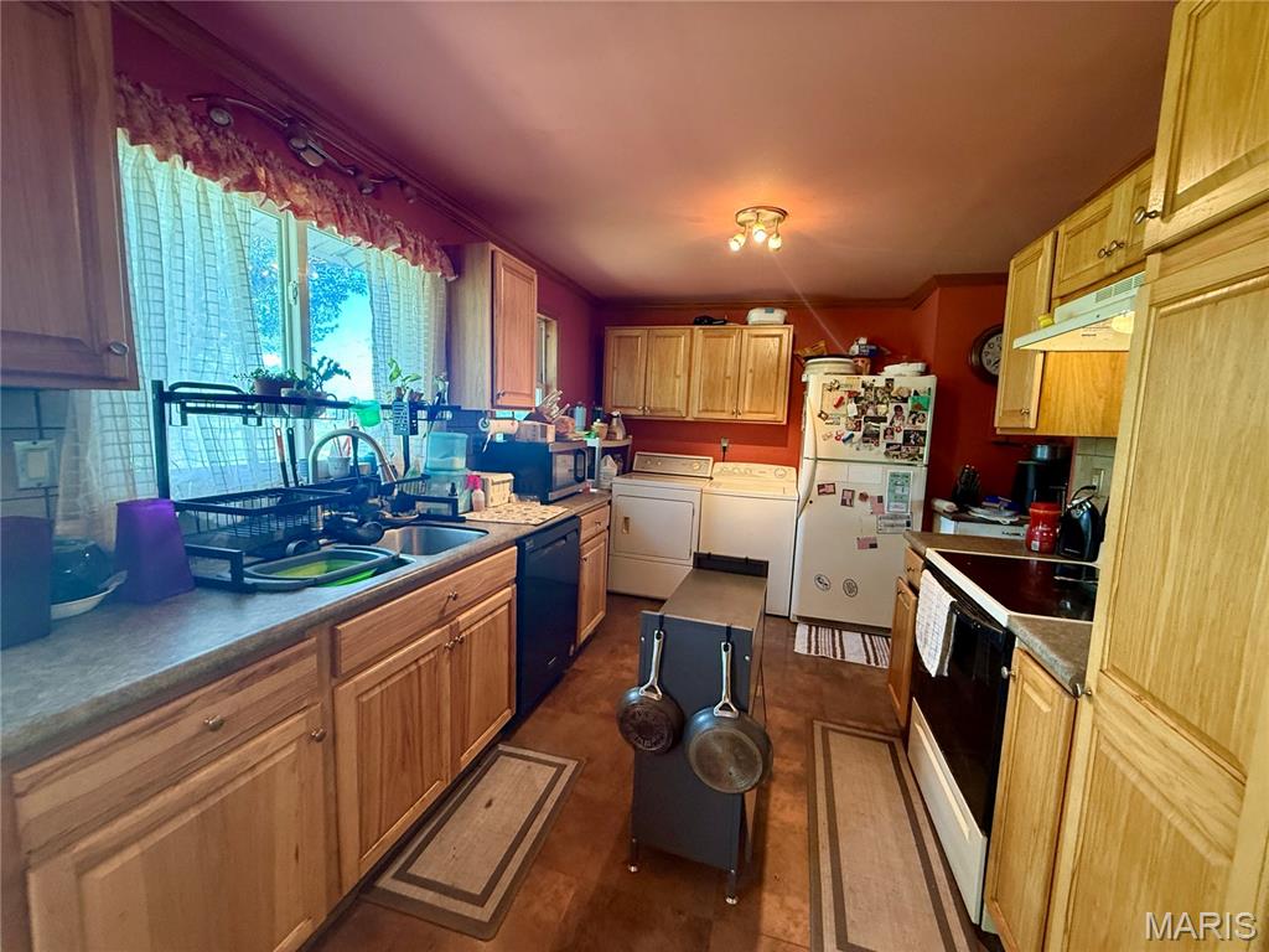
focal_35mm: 14
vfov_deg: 85.7
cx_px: 634
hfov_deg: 102.1
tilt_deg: -5.8
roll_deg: -0.7
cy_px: 476
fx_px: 513
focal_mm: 2.22
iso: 400
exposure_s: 1/60
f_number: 2.2
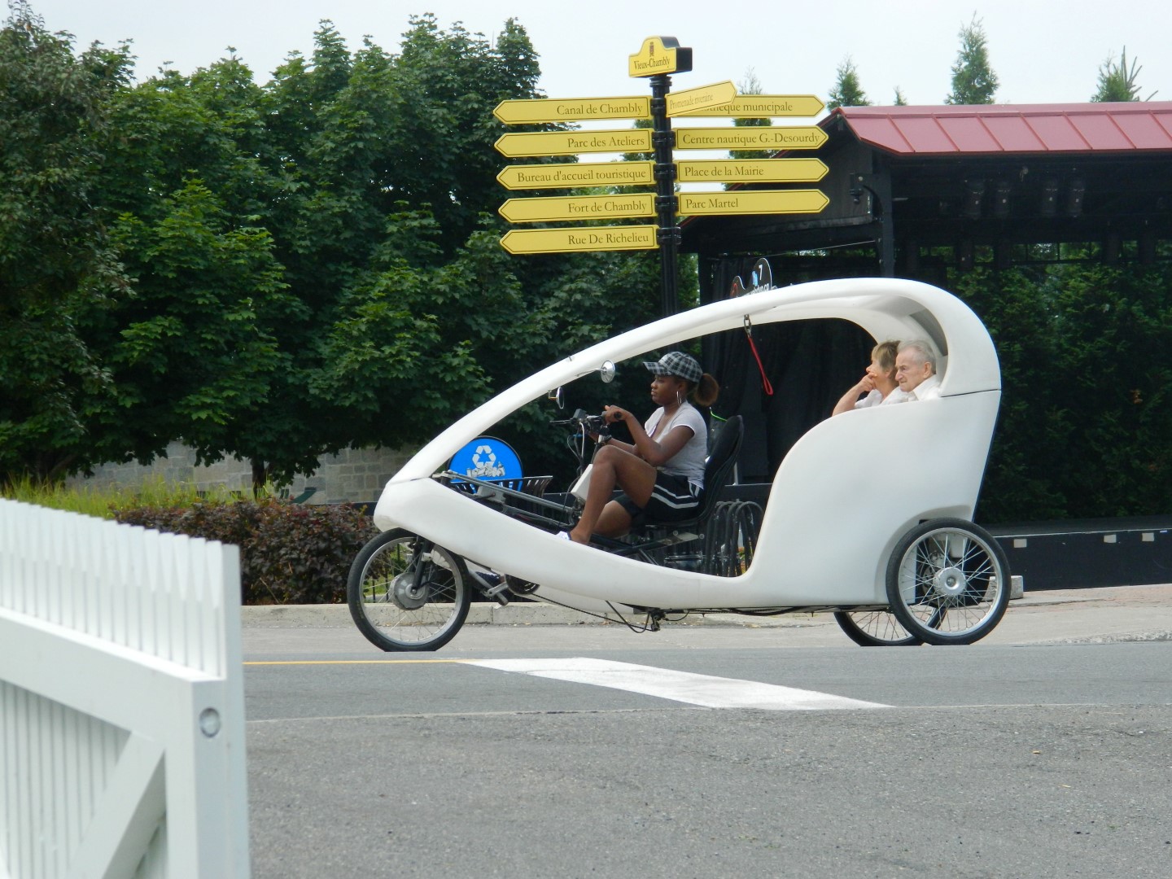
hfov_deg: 13.2
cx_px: 586
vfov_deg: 9.9
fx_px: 5079
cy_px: 440
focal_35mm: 150
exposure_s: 1/500
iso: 180
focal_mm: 27
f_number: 4.9
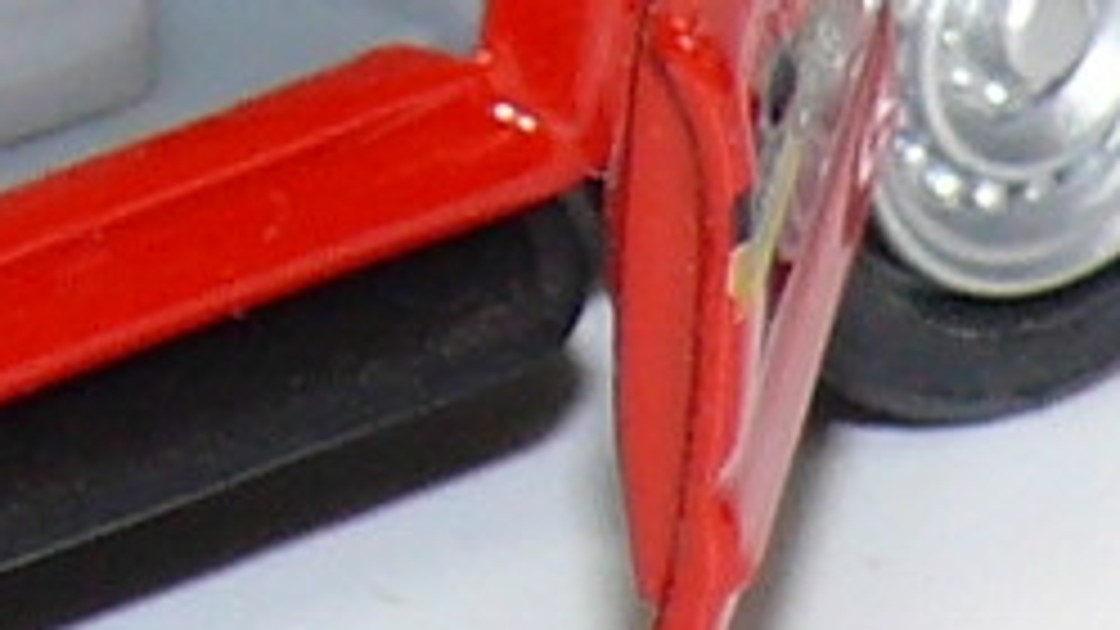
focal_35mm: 735
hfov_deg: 2.9
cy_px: -360
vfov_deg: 1.7
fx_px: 21826
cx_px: -702
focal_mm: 13.7
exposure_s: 1/30
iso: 100
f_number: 4
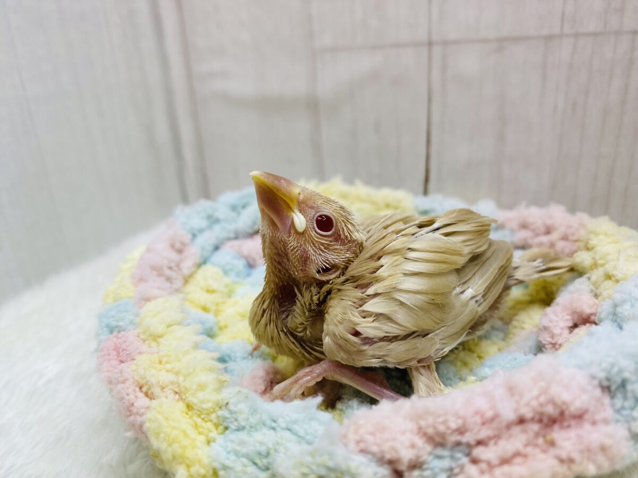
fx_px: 461
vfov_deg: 54.9
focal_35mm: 25
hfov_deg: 69.4
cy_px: 239
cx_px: 319
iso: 80
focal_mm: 4.25
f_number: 1.8
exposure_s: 1/100
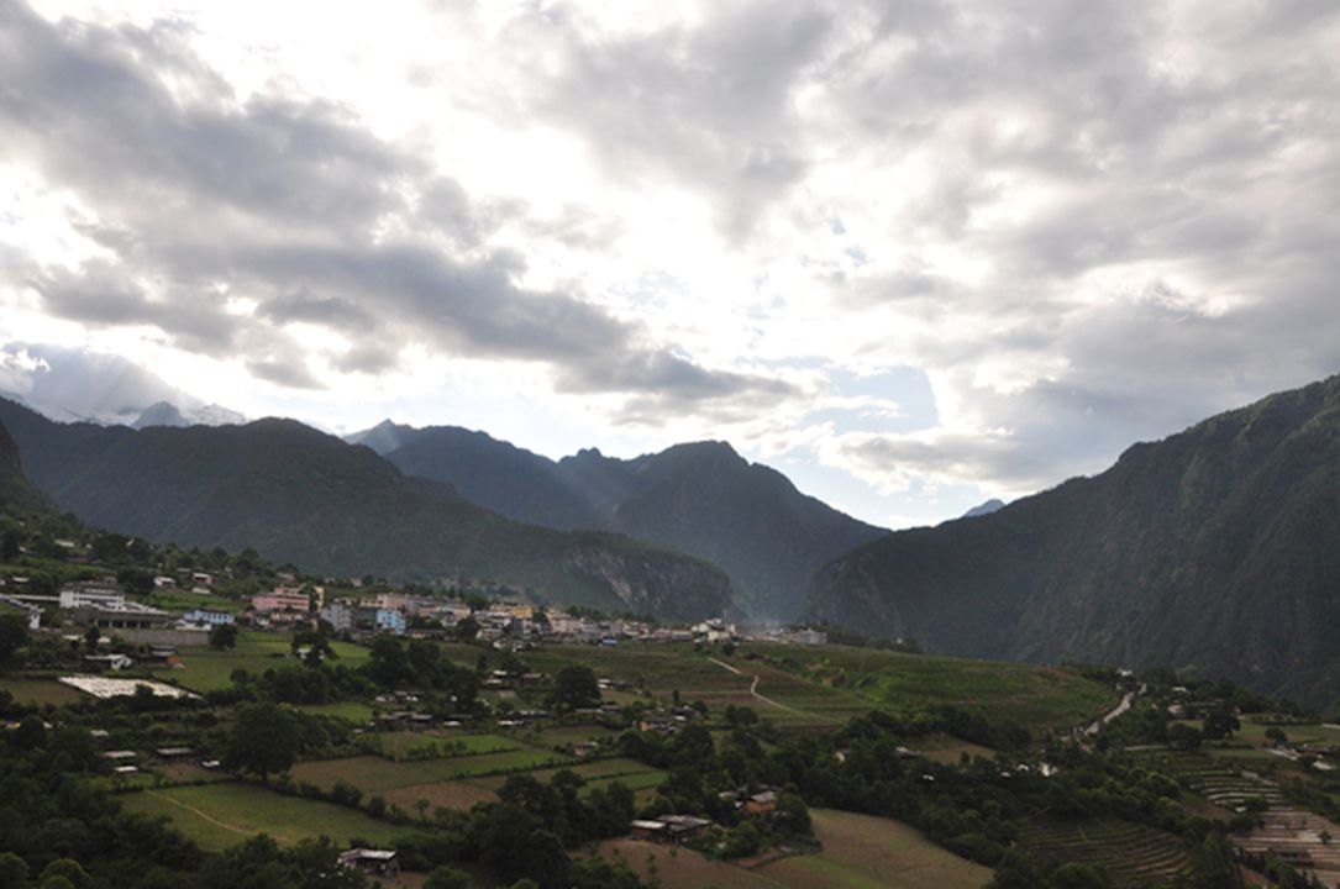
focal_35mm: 32
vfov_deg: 41.6
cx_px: 670
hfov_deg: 59.6
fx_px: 1171
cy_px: 444
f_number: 13
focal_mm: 21
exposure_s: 1/800
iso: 640
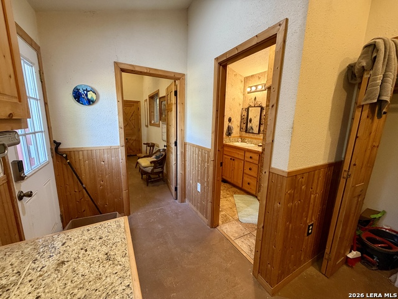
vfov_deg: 85.7
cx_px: 199
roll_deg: +0.2
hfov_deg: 102.1
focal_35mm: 14
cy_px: 150
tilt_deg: -10.1
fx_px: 161
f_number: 2.2
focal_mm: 2.22
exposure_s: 1/60
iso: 250
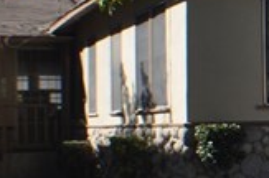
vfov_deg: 8.3
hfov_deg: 11.5
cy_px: 121
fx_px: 1230
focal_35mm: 165
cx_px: 492
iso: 200
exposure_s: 1/250
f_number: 8
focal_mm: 28
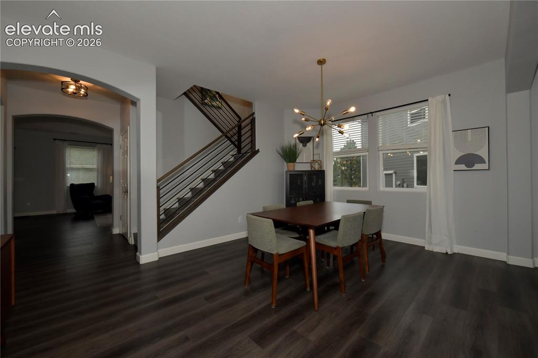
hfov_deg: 104.3
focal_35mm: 14
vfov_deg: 81.2
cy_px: 179
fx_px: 209
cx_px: 269
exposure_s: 1/160
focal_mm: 14
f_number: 13
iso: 1250
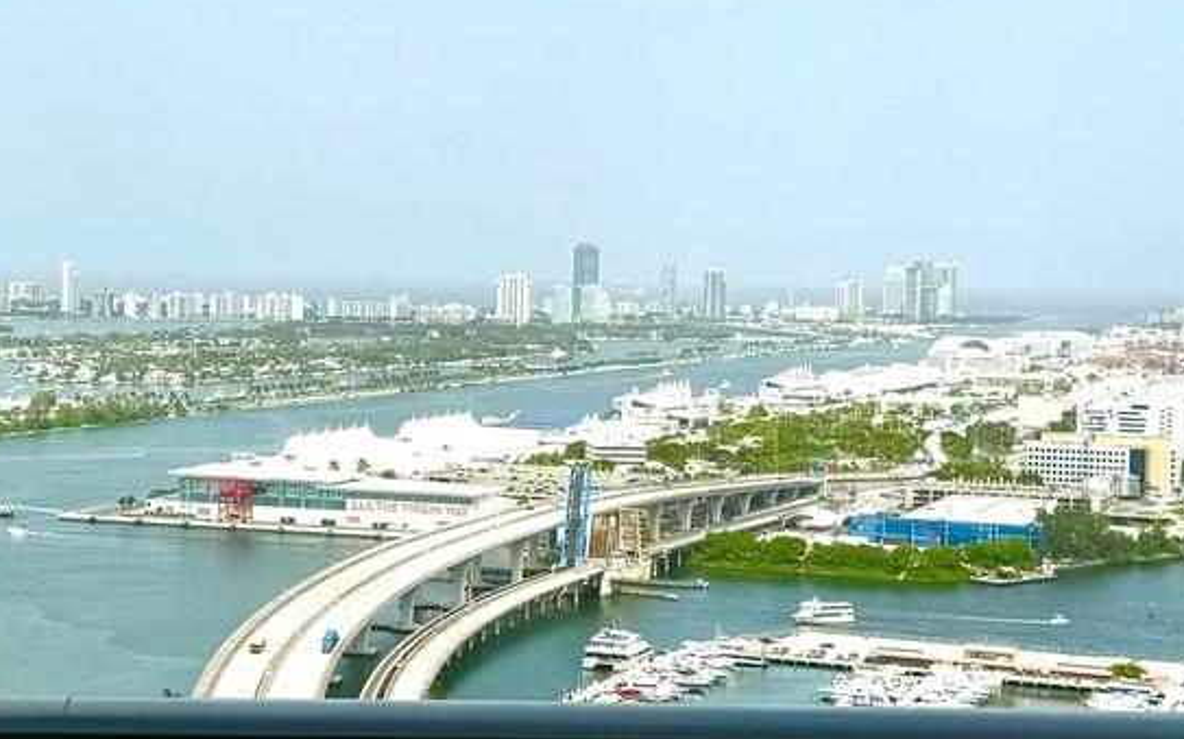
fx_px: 2419
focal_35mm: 75
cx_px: 325
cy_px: 375
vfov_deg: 17.4
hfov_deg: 27.2
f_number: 1.78
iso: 80
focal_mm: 6.76
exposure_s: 1/7937
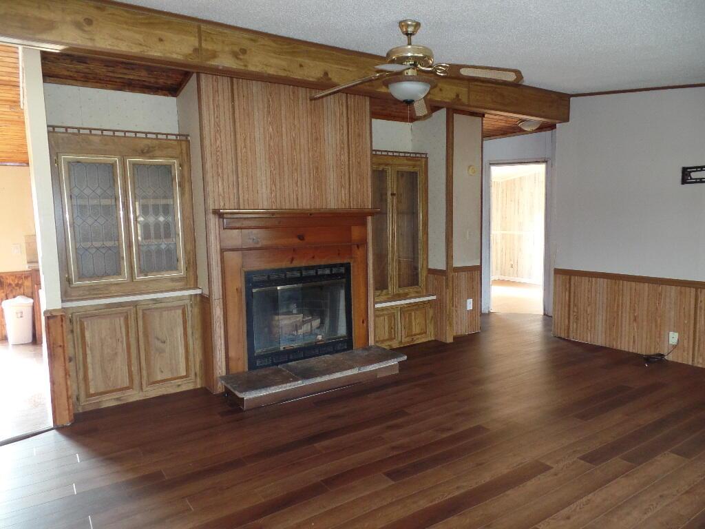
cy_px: 264
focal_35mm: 23
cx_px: 352
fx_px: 468
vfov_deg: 58.9
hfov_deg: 73.9
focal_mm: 4.1
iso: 240
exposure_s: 1/30
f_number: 2.8
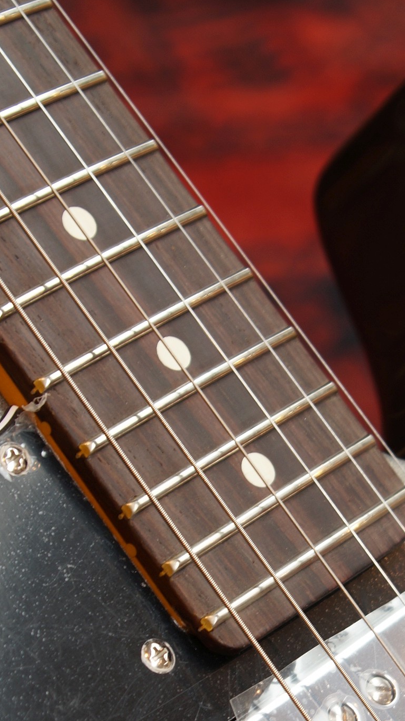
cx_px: 303
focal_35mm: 142
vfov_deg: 15.0
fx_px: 2712
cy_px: 595
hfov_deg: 8.5
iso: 100
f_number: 5.6
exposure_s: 1/10
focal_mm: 45
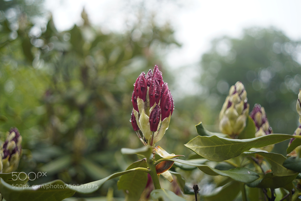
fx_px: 293
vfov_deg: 37.8
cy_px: 100
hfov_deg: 54.4
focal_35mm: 35
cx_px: 150
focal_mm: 35
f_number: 2.8
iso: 100
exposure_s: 1/500
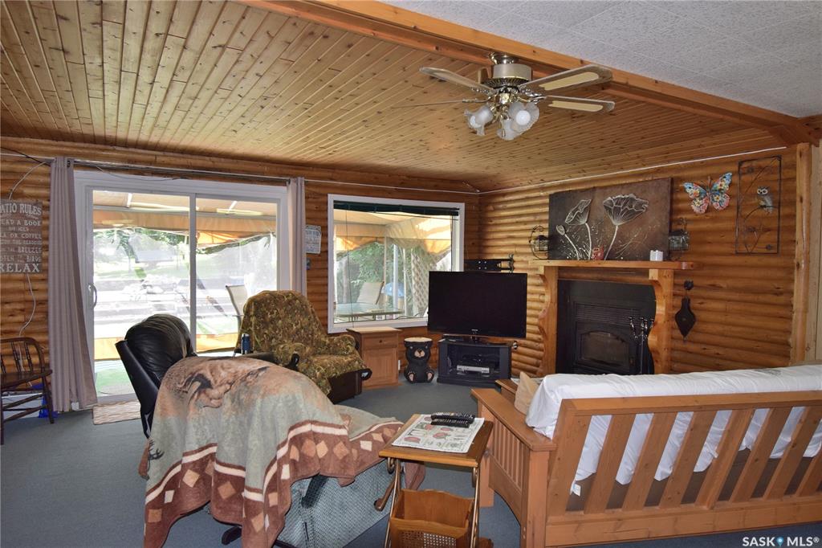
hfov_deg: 77.3
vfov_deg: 56.1
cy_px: 274
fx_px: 514
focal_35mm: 22
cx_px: 411
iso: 800
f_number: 5.6
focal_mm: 15
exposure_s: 1/125
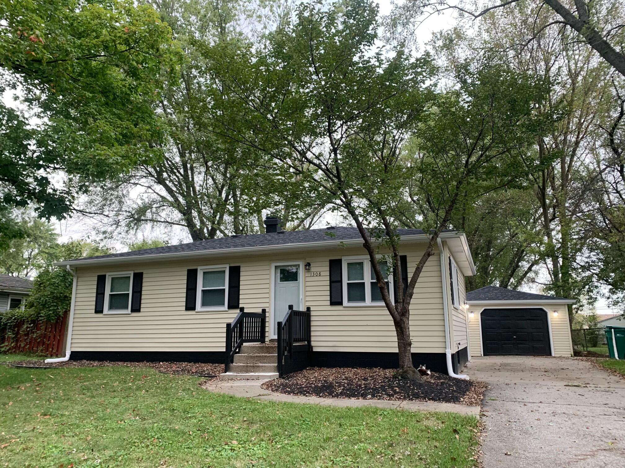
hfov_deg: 67.3
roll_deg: +0.5
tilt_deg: +11.3
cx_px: 312
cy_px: 234
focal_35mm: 26
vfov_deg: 53.1
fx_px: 469
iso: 100
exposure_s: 1/60
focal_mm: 4.25
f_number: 1.8
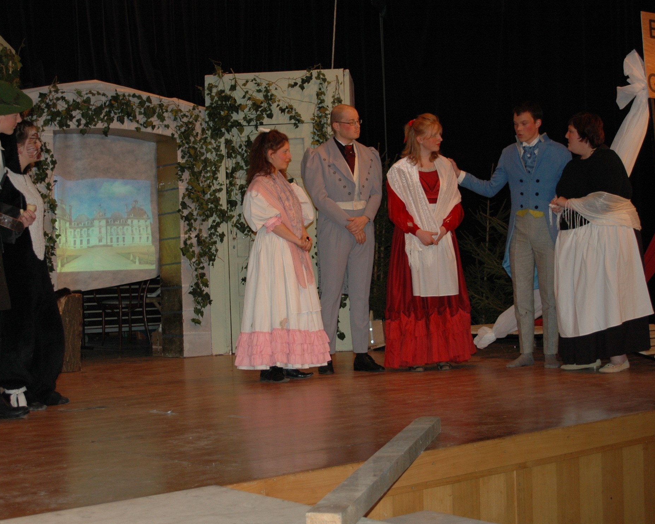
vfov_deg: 26.2
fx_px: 1124
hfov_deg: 32.5
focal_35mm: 58
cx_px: 300
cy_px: 263
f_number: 4.8
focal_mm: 34
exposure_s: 1/60
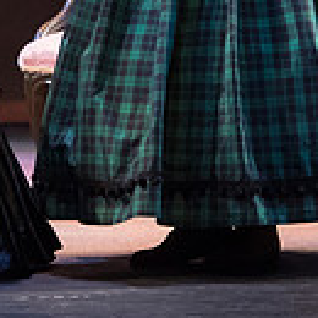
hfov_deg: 3.3
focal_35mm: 531
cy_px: -94
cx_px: 34
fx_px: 5519
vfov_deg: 3.3
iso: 3200
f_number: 3.5
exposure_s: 1/400
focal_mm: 140
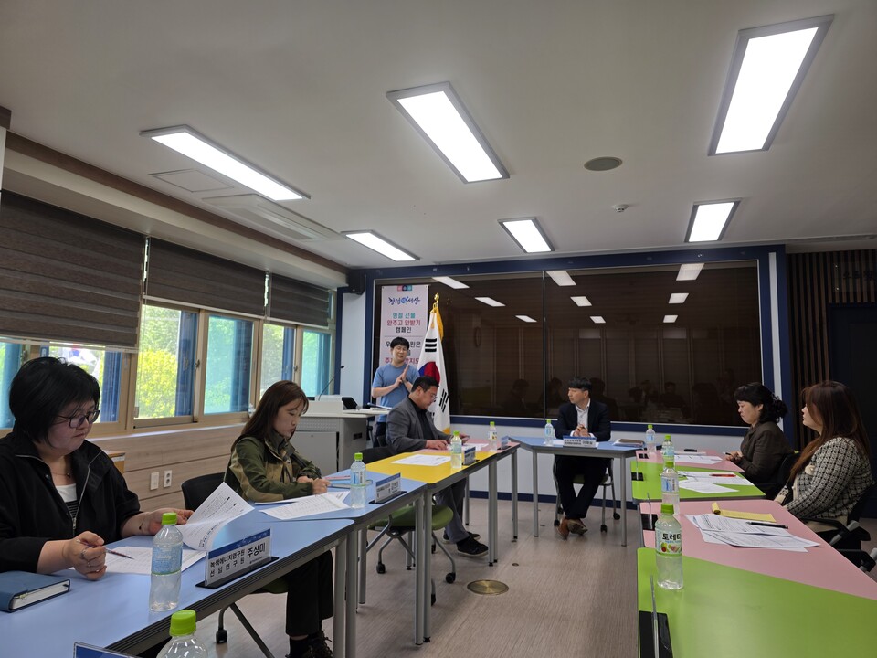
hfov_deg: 73.9
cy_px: 329
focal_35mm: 23
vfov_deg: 58.9
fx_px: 583
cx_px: 438
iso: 32
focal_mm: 6.3
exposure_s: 1/120
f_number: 1.7
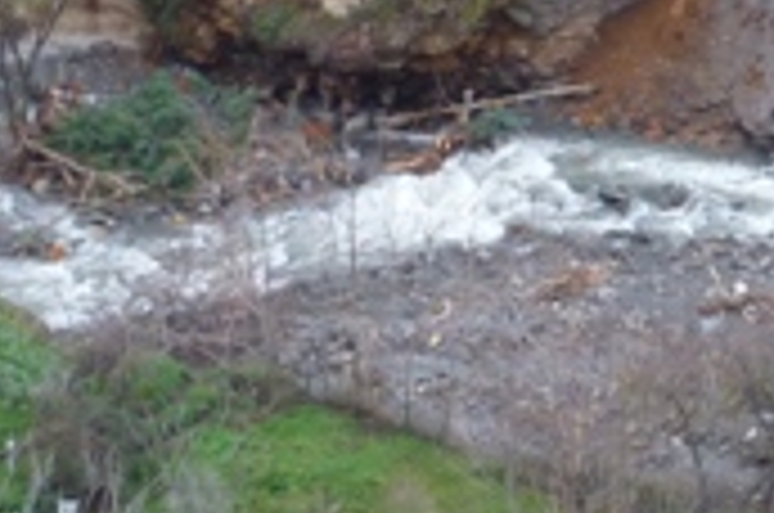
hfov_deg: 7.0
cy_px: 335
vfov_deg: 4.7
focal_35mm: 293
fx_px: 6288
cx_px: 1026
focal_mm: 12.8
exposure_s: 1/40
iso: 160
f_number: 4.2
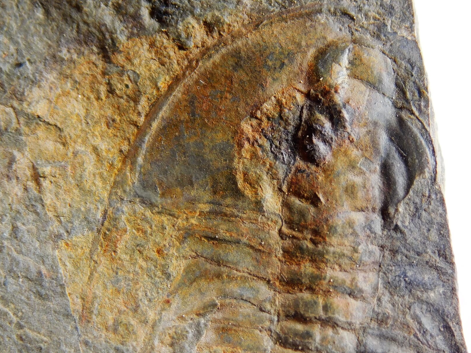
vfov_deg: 9.4
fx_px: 2150
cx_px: 280
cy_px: 262
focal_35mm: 158
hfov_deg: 12.5
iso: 125
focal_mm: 17.6
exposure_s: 1/80
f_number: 4.6
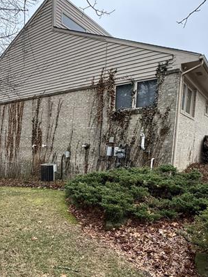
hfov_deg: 51.2
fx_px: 216
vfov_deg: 64.3
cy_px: 173
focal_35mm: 27
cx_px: 87
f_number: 2.2
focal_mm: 2.22
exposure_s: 1/112
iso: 40
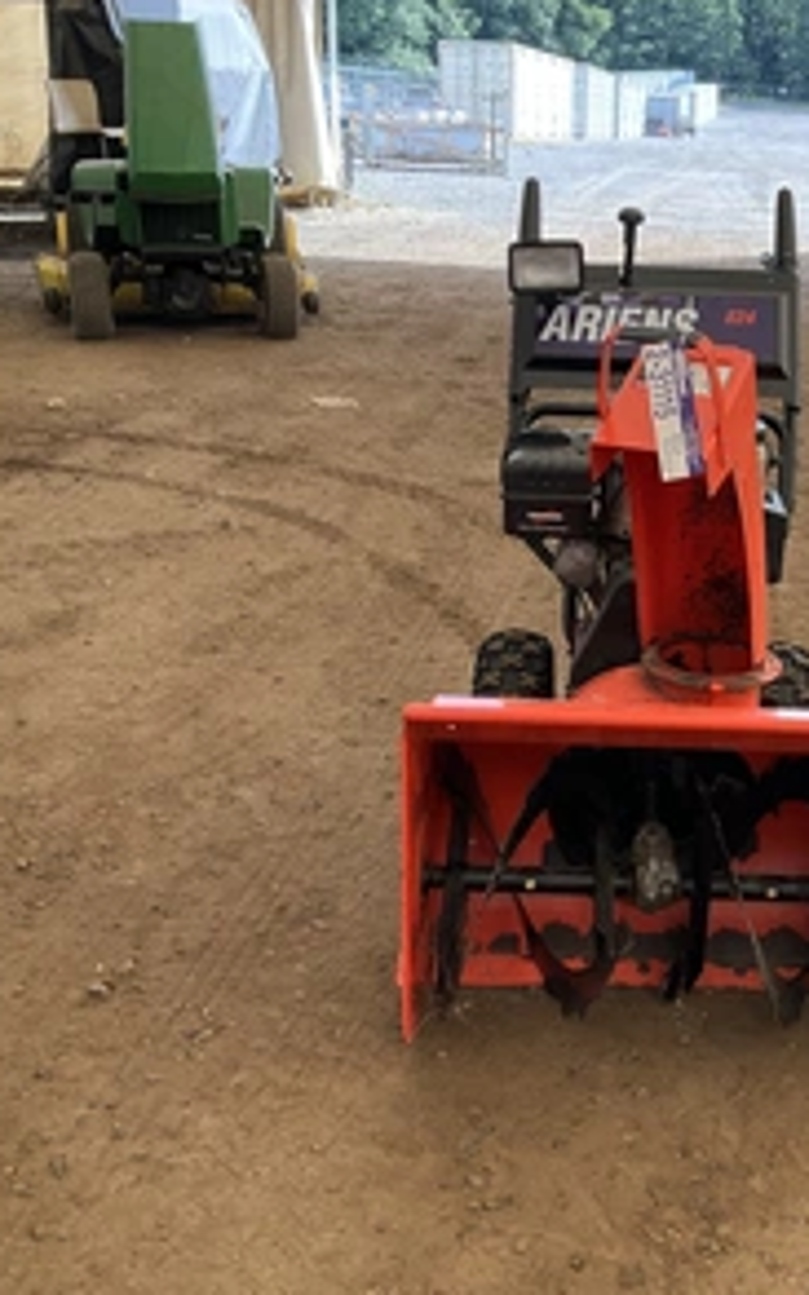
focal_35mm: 42
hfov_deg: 29.9
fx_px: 1482
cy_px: 659
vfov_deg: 47.2
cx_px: 641
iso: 32
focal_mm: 3
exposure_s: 1/160
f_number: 1.8
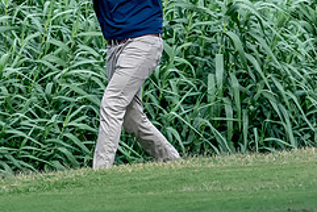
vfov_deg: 1.7
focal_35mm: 831
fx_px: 7322
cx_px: 118
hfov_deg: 2.5
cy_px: -27
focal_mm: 230
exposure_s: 1/2000
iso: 1250
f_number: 5.6
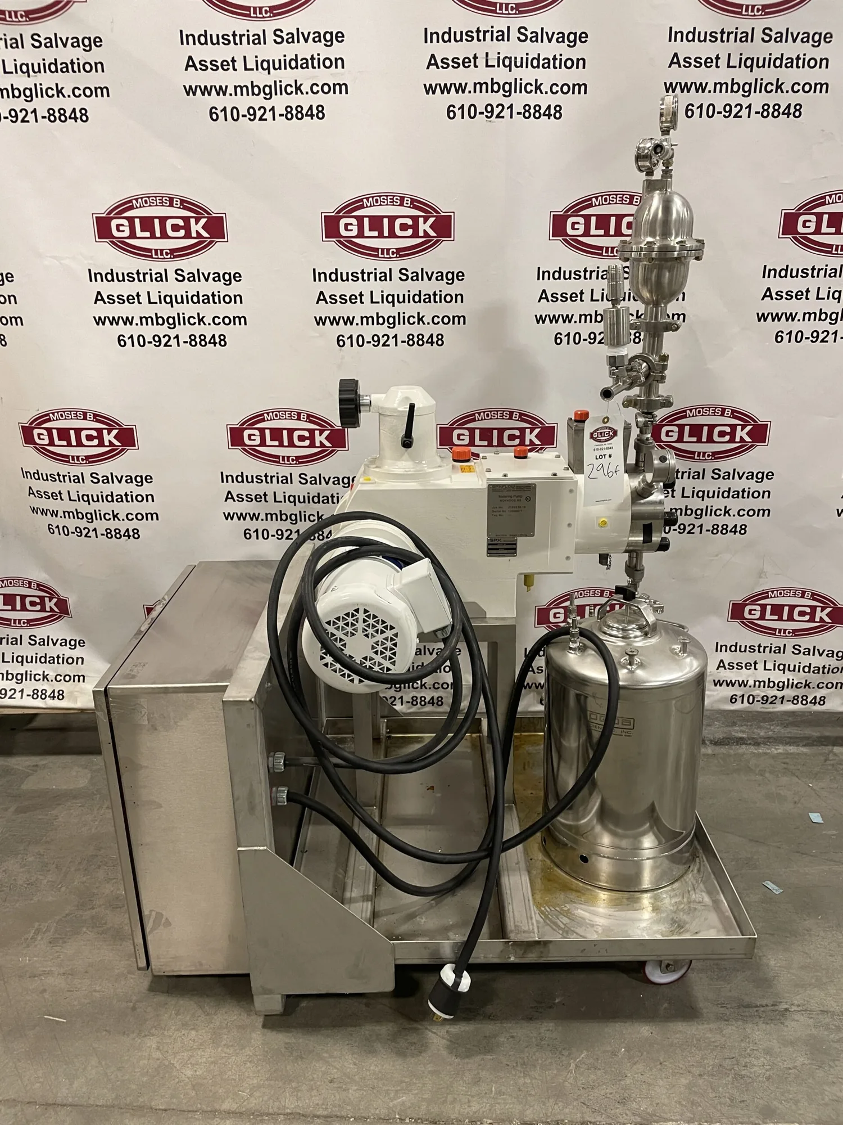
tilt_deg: -19.1
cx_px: 422
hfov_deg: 53.1
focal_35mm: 26
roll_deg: +0.7
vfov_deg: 67.3
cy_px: 562
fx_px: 844
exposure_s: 1/40
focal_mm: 4.2
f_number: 1.6
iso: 400
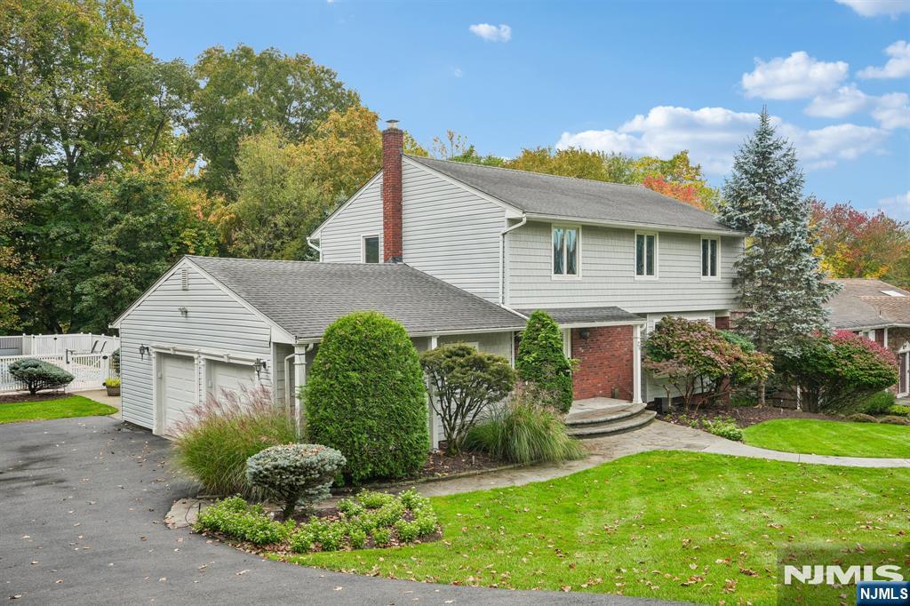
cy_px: 303
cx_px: 455
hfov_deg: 61.1
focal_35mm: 30
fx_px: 771
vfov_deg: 42.9
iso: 100
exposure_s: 1/80
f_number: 8
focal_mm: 30.5
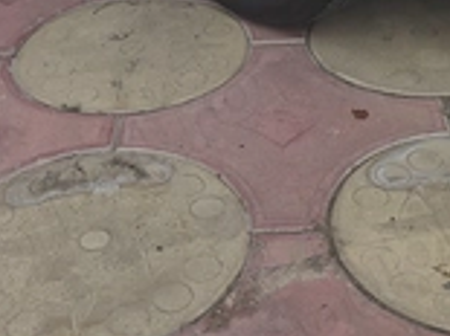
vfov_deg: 15.1
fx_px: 1156
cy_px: -203
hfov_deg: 22.0
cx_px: 276
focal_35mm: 89
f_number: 1.7
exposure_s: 1/359
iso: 32
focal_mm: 6.3
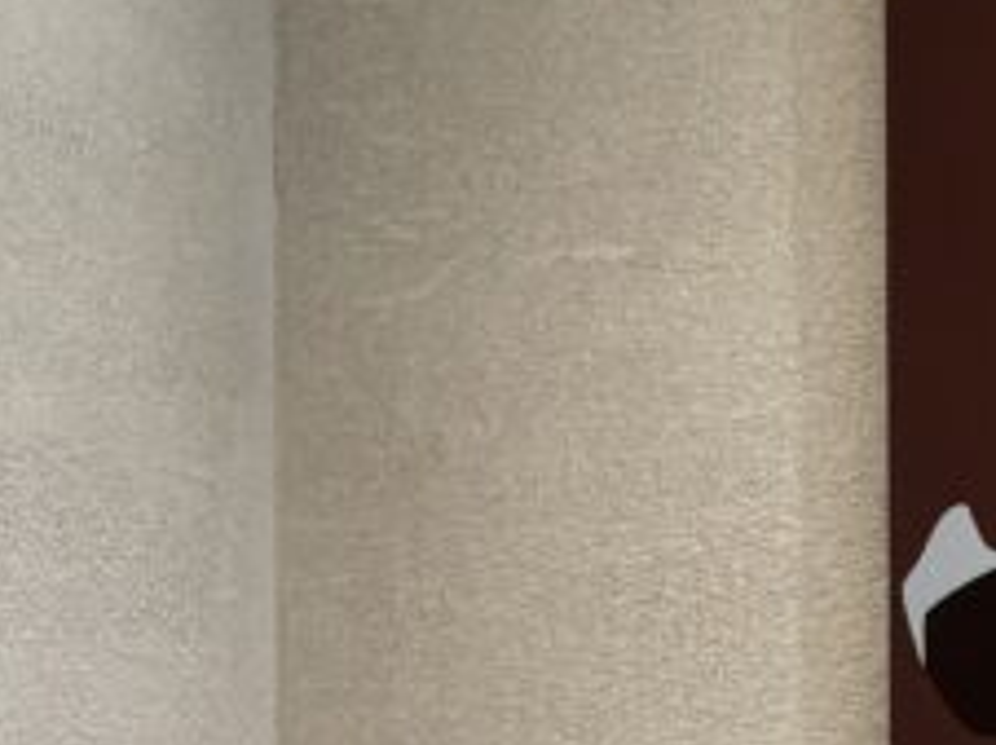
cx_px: 1684
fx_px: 3392
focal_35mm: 118
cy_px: 648
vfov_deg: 12.5
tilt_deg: +0.8
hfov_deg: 14.9
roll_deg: -0.5
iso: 100
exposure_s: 1/121
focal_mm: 5.96
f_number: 1.6
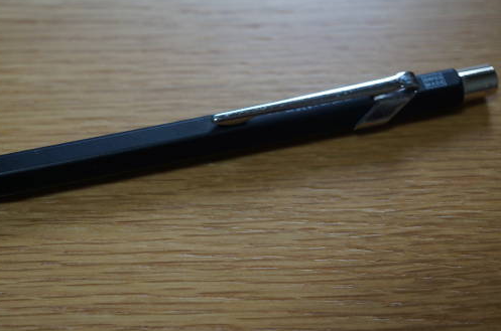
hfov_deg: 34.4
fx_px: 805
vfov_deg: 23.2
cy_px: 135
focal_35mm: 58
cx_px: 196
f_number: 4
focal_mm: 30
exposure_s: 1/60
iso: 250
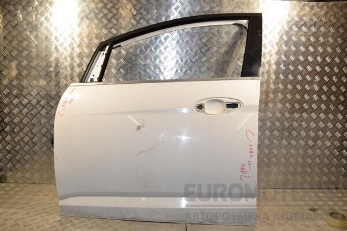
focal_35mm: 32
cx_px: 174
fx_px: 304
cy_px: 116
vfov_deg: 41.7
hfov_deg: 59.5
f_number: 11
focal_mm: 21
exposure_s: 1/200
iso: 800
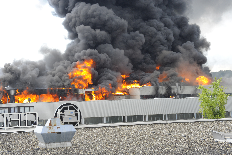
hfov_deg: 28.9
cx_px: 116
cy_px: 78
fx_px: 451
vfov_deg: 19.4
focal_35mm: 70
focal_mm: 70
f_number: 7.1
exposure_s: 1/160
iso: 800
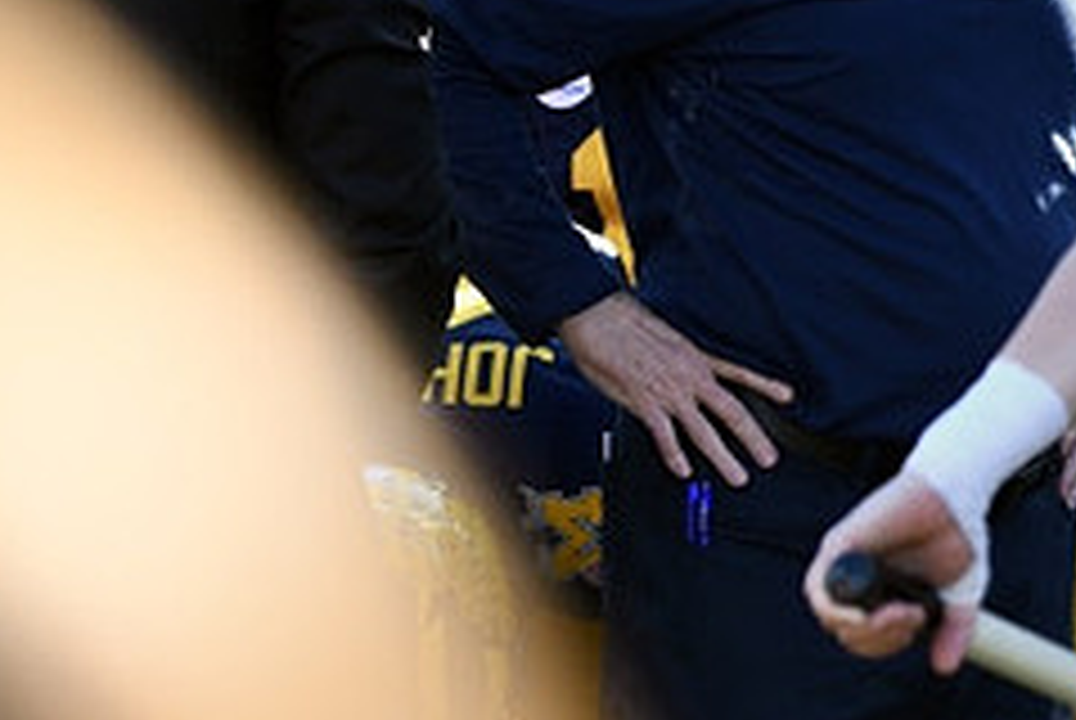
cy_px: 119
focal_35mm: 524
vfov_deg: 2.6
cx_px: 1076
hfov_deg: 3.9
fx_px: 15681
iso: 250
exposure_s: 1/320
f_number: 5.3
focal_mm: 180
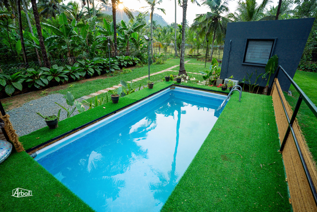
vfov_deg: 70.5
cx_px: 158
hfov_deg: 93.2
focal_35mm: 17
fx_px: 150
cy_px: 106
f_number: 2.8
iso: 1250
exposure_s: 1/3200
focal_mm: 17
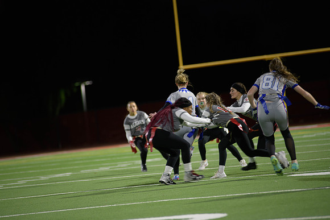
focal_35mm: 200
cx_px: 165
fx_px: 1834
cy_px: 110
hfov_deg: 10.3
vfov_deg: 6.9
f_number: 2.8
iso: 1100
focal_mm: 200
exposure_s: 1/200
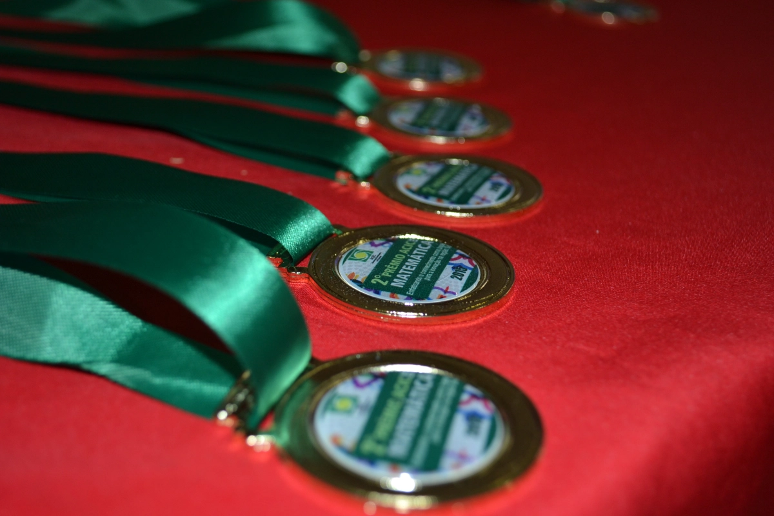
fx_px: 1032
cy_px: 258
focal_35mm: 48
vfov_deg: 28.1
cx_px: 387
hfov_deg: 41.1
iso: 320
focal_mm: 32
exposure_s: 1/60
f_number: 4.8
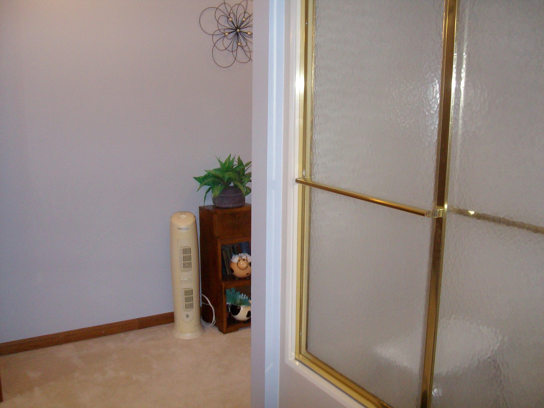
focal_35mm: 35
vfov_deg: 40.7
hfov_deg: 52.6
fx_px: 550
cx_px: 272
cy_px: 204
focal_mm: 5.8
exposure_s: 1/40
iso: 200
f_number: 2.8
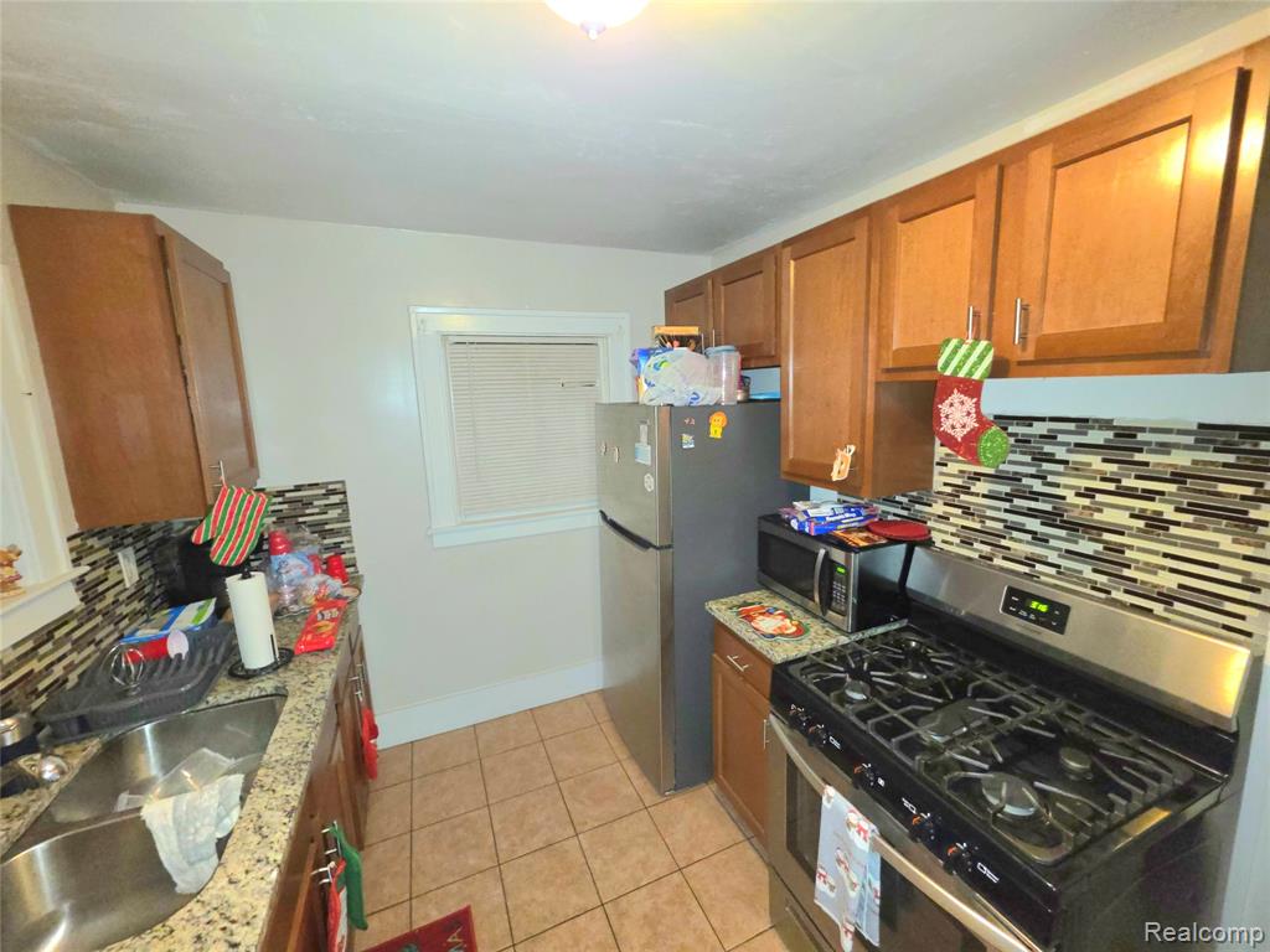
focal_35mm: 13
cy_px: 476
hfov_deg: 106.2
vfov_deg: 89.9
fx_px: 477
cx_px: 635
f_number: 1.9
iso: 400
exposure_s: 1/30
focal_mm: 2.2
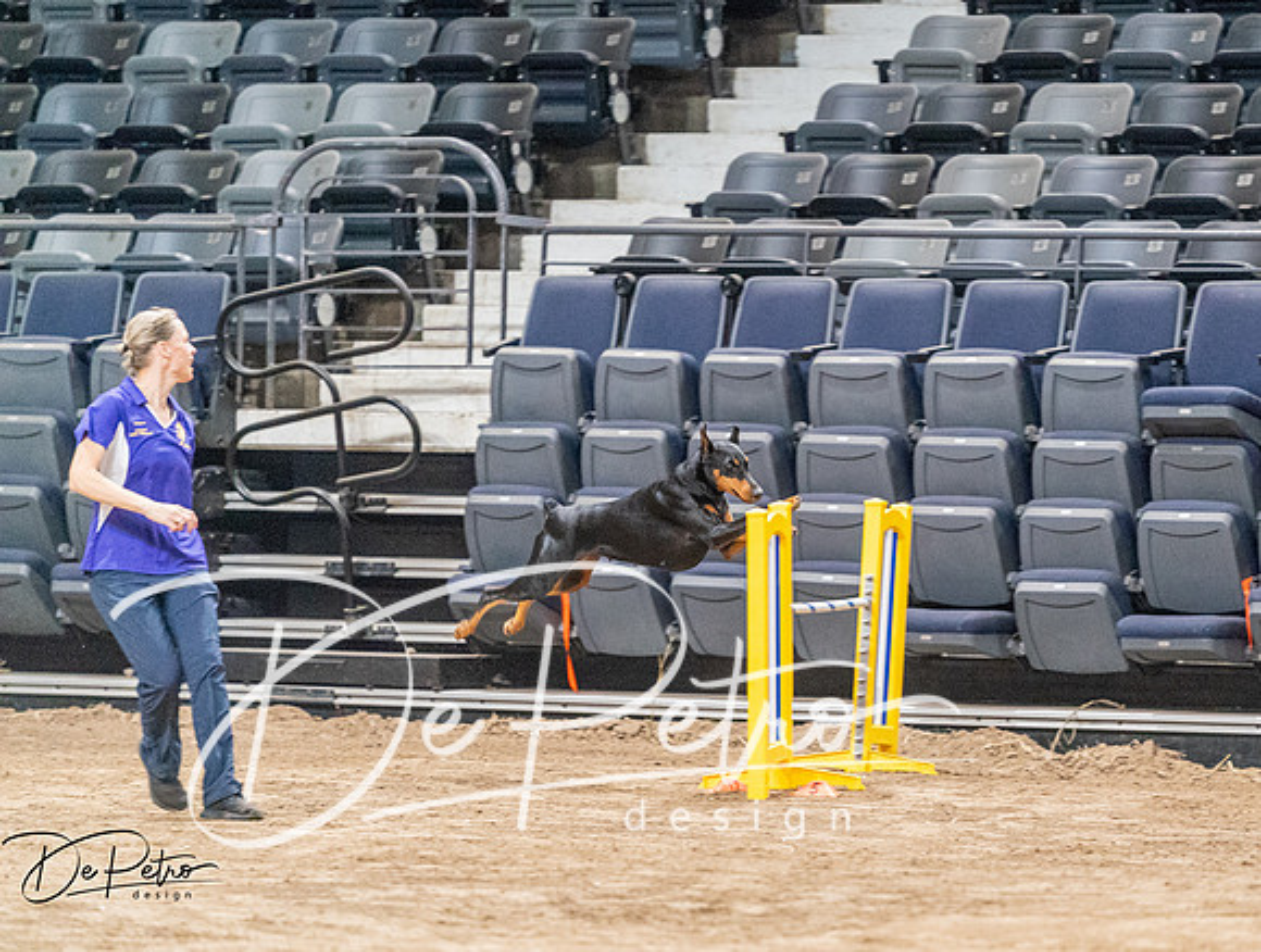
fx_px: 9456
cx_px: 851
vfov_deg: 5.8
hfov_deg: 7.6
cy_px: 435
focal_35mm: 259
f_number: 2.8
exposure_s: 1/250
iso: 12800
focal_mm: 200
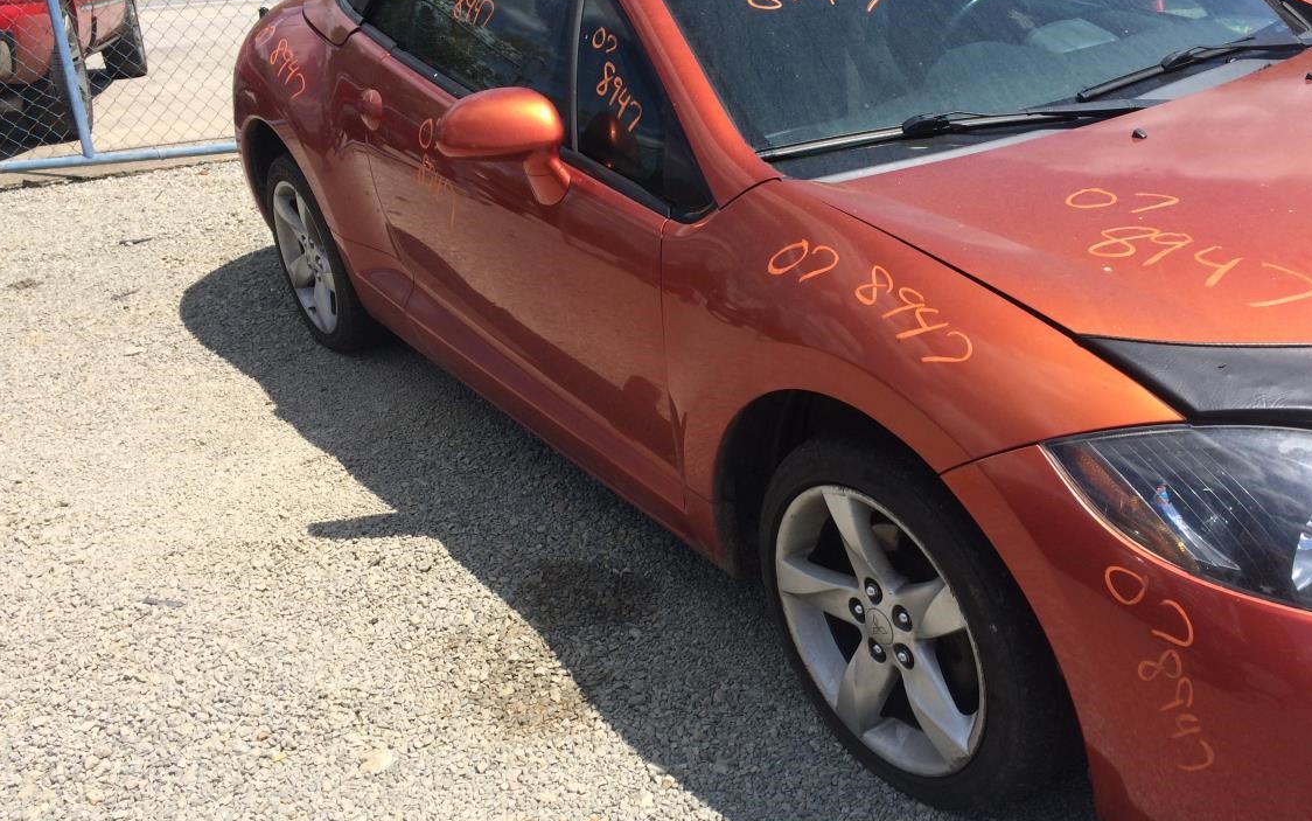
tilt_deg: -19.3
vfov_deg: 36.3
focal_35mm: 35
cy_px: 401
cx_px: 746
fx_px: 1252
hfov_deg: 55.1
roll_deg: +2.5
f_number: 2.2
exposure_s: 1/2053
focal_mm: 4.15
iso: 32
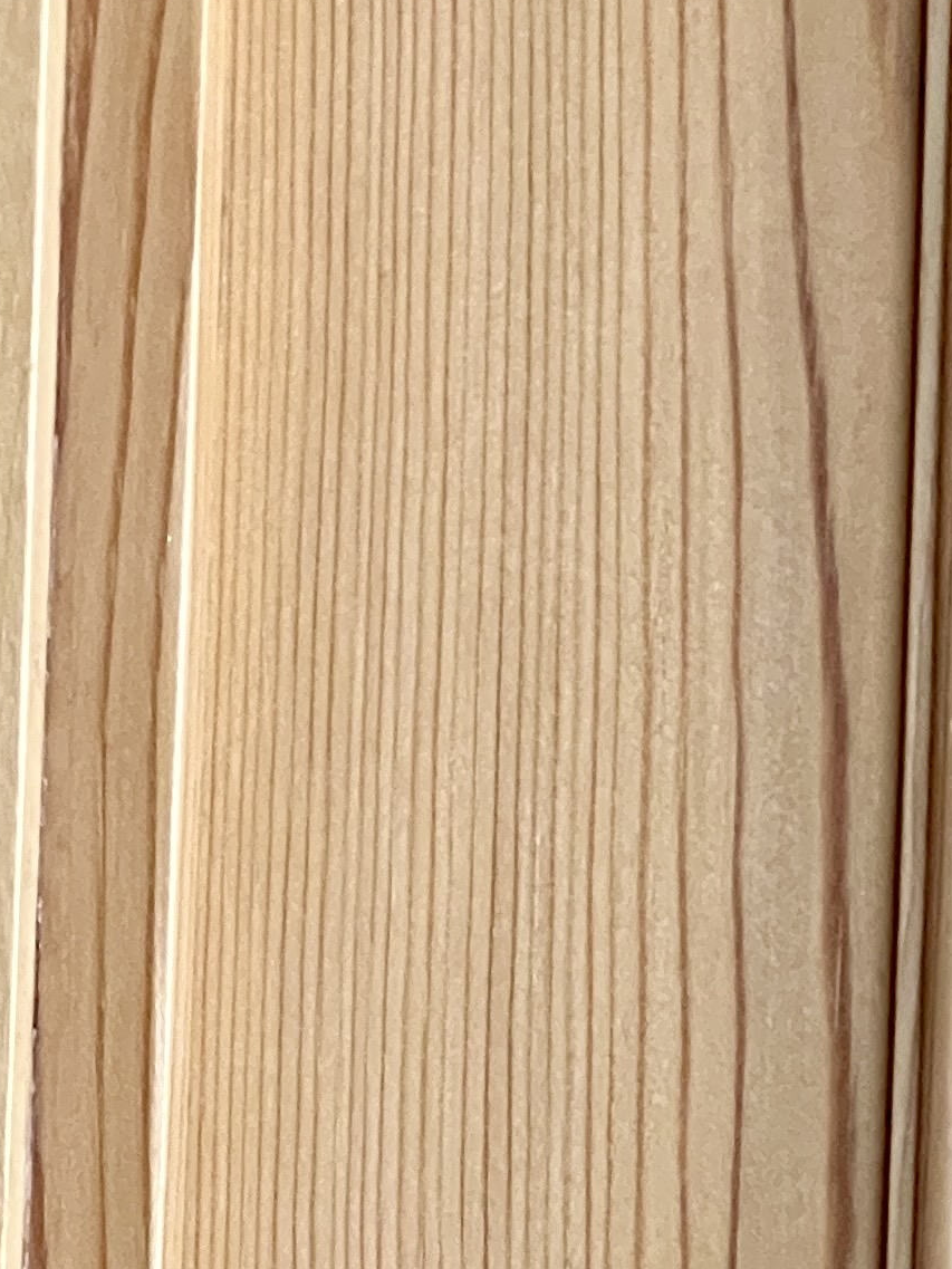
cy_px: 431
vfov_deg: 7.3
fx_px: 10009
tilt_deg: +5.1
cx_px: -140
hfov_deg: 5.4
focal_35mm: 273
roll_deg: -2.1
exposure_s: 1/60
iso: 800
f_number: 2.8
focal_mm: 9
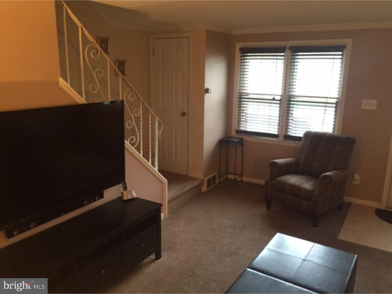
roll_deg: -1.7
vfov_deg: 48.2
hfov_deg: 61.7
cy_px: 147
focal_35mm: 29
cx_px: 196
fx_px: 328
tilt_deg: -13.8
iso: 200
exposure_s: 1/30
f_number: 2.2
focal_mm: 4.15
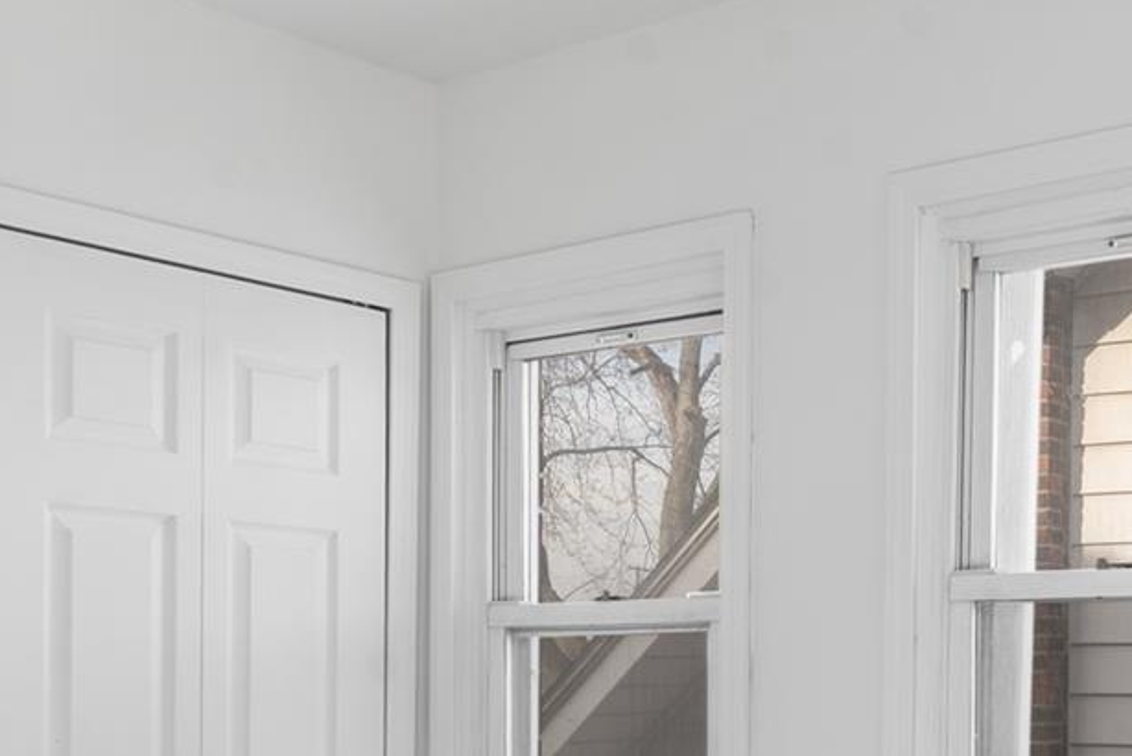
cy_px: 666
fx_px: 3146
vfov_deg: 13.6
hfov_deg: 19.8
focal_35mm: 100
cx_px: 1147
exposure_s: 1/160
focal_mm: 30
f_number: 9
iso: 320
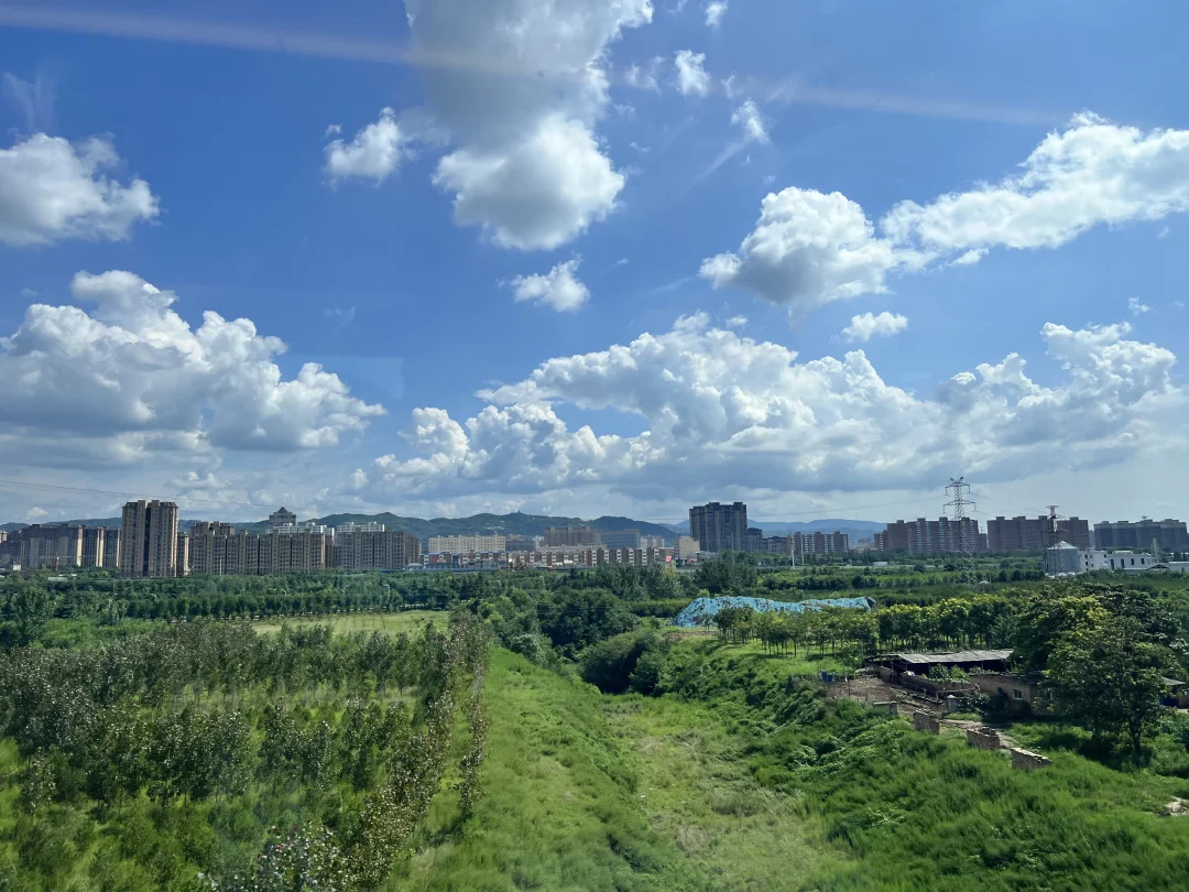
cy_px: 446
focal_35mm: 26
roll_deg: +1.4
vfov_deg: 53.1
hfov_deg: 67.3
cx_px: 594
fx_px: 893
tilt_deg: +7.8
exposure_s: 1/1972
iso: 50
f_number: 1.5
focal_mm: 5.7
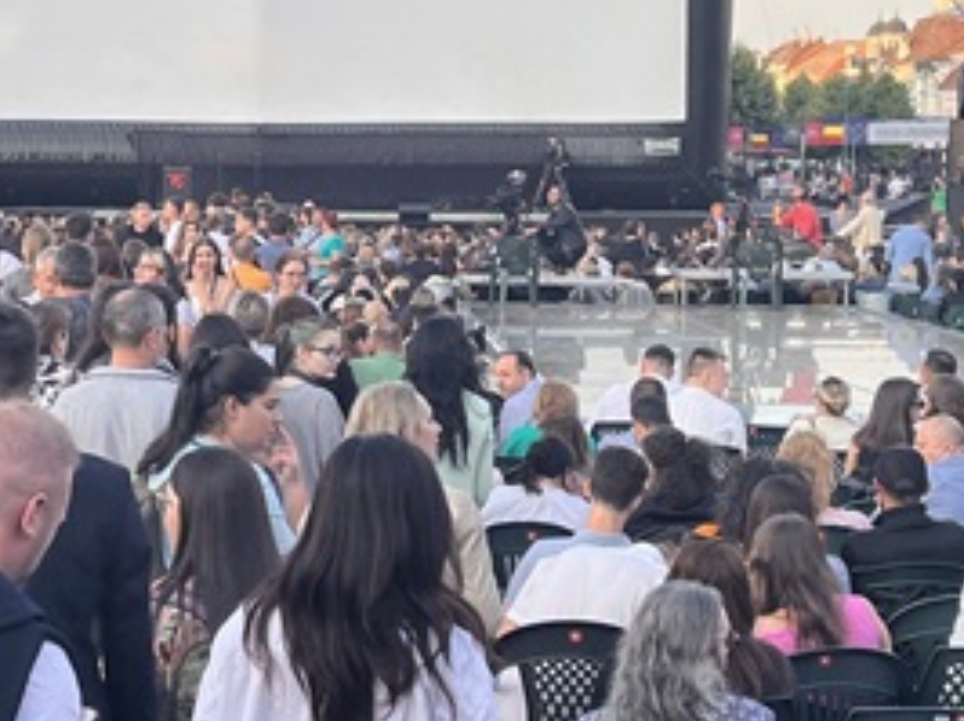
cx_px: 236
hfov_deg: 22.1
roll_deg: +0.2
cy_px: 303
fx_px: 2448
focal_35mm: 88
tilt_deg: -5.0
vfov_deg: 16.7
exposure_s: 1/389
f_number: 1.6
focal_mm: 5.1
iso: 50
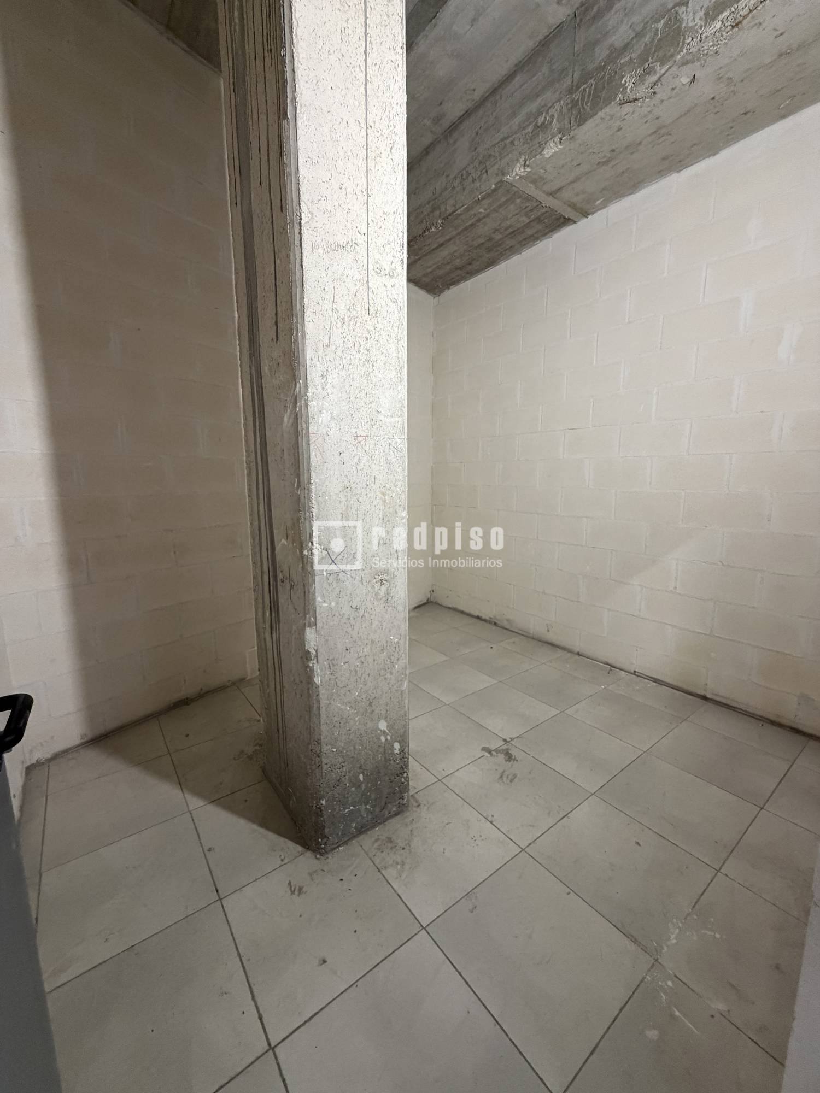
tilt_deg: -9.3
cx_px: 410
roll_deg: +0.6
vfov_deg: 102.1
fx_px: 442
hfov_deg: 85.7
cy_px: 546
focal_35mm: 14
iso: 400
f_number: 2.2
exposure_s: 1/50
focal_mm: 2.22
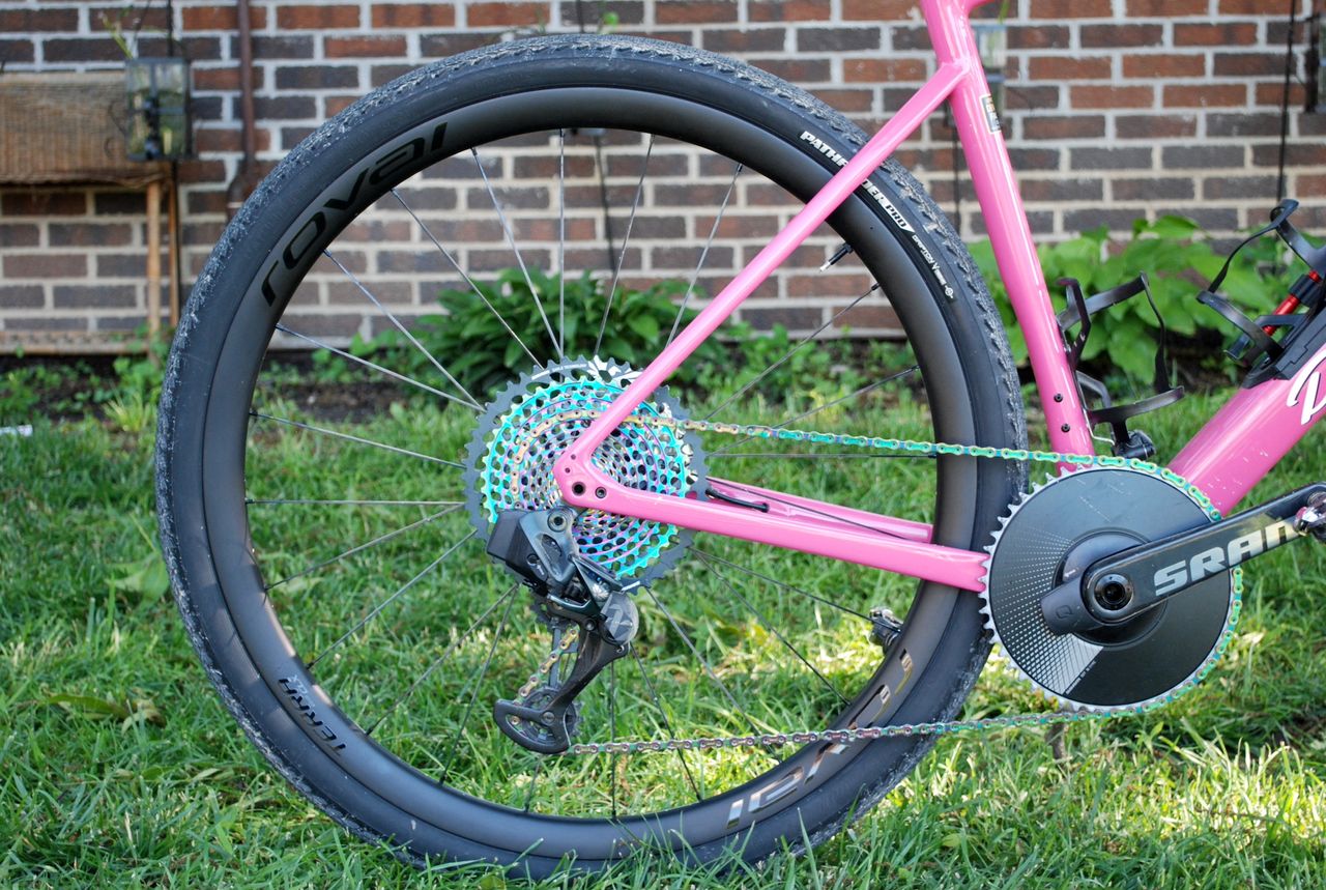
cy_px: 445
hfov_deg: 33.3
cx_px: 663
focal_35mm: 60
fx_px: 2214
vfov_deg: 22.7
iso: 400
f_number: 5.3
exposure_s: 1/50
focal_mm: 40
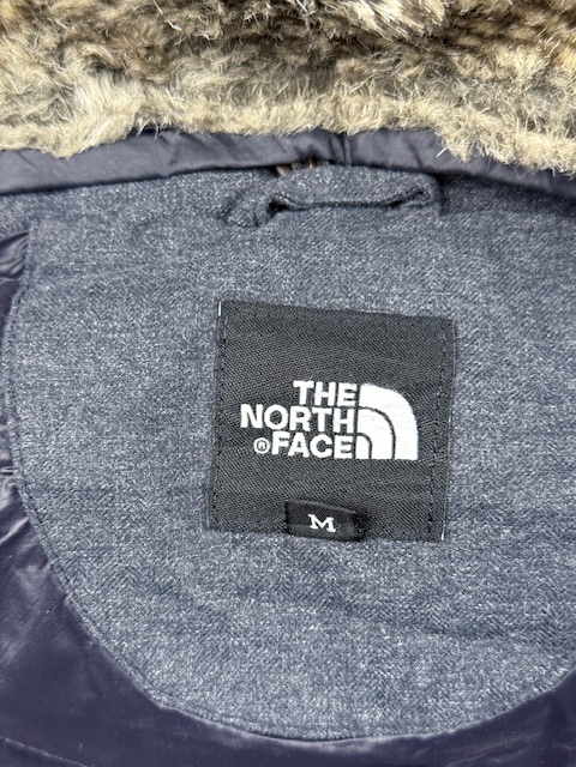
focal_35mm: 48
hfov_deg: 30.3
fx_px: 1065
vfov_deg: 39.7
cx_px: 288
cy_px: 384
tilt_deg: -53.8
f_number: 1.78
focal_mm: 6.76
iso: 200
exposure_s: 1/100
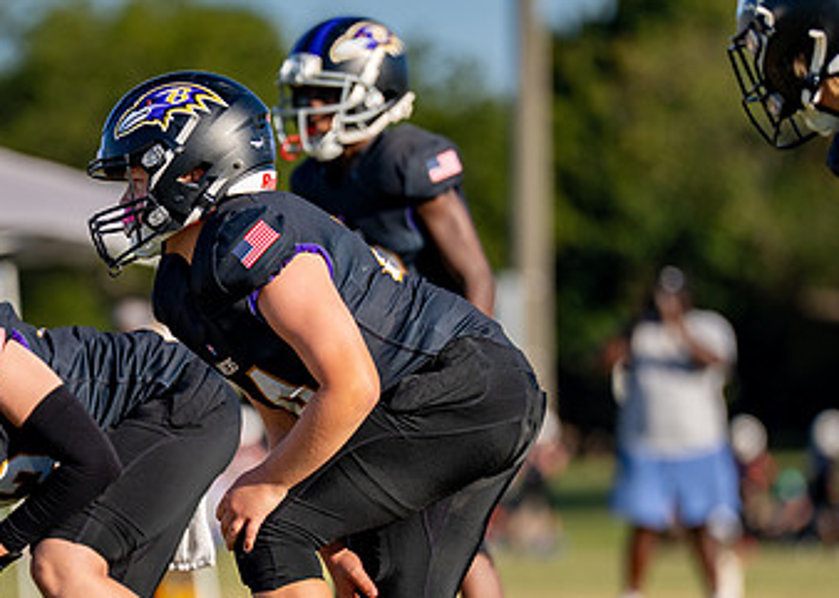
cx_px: 151
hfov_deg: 3.8
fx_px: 12479
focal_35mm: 524
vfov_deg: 2.7
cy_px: 412
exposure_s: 1/3200
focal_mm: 200
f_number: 2.8
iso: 160
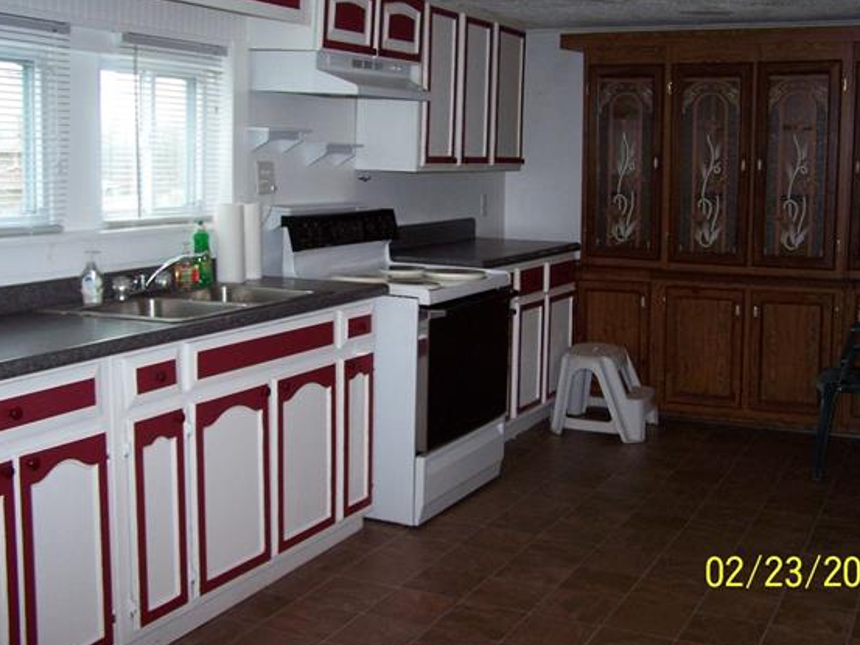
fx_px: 1093
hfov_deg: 42.9
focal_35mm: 44
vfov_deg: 32.9
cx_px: 456
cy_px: 294
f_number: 2.8
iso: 160
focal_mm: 6.3
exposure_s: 1/60
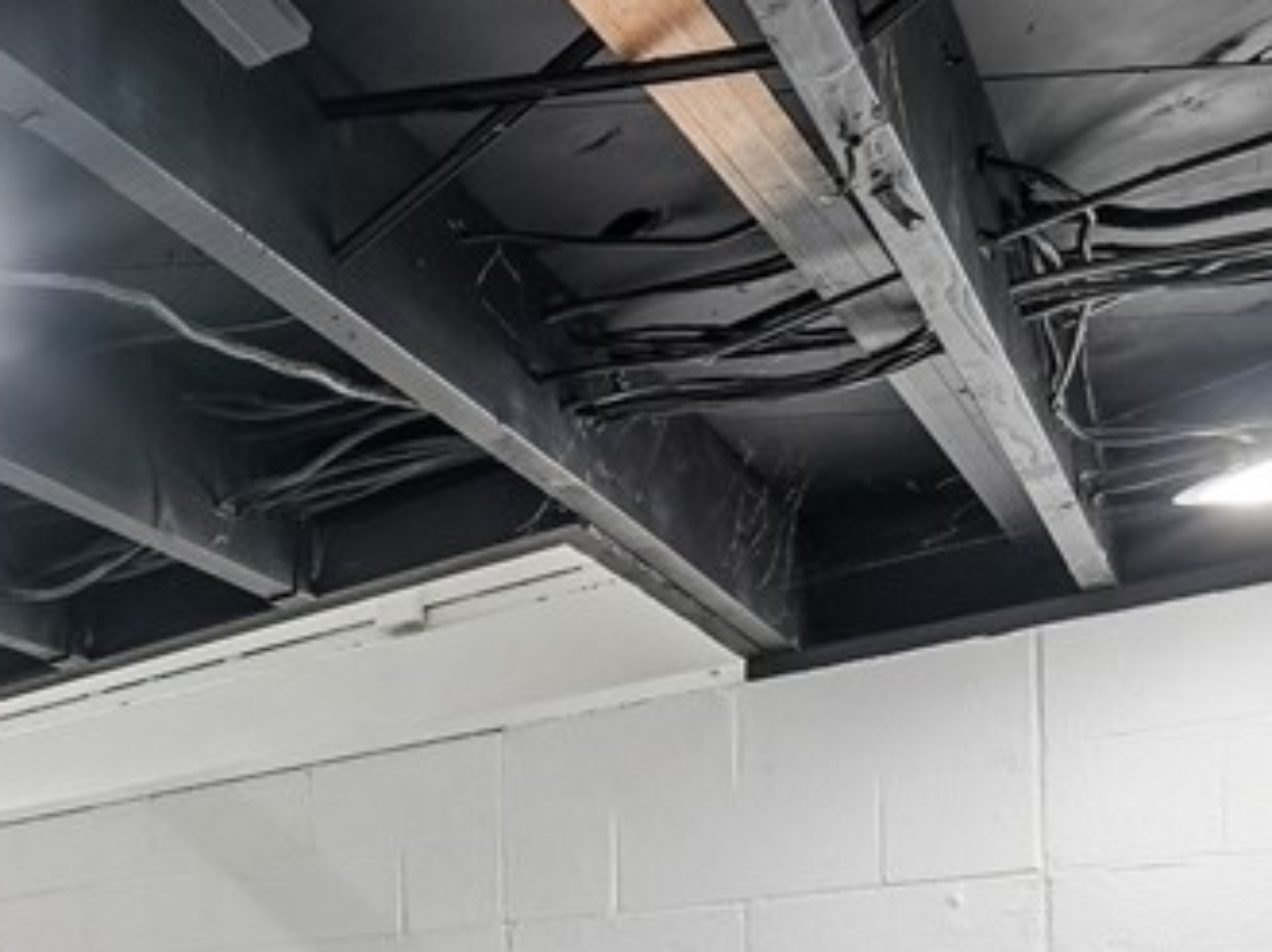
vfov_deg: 32.4
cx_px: -243
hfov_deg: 37.5
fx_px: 1395
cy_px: 1089
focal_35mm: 38
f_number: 8
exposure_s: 1/3.33
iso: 400
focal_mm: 12
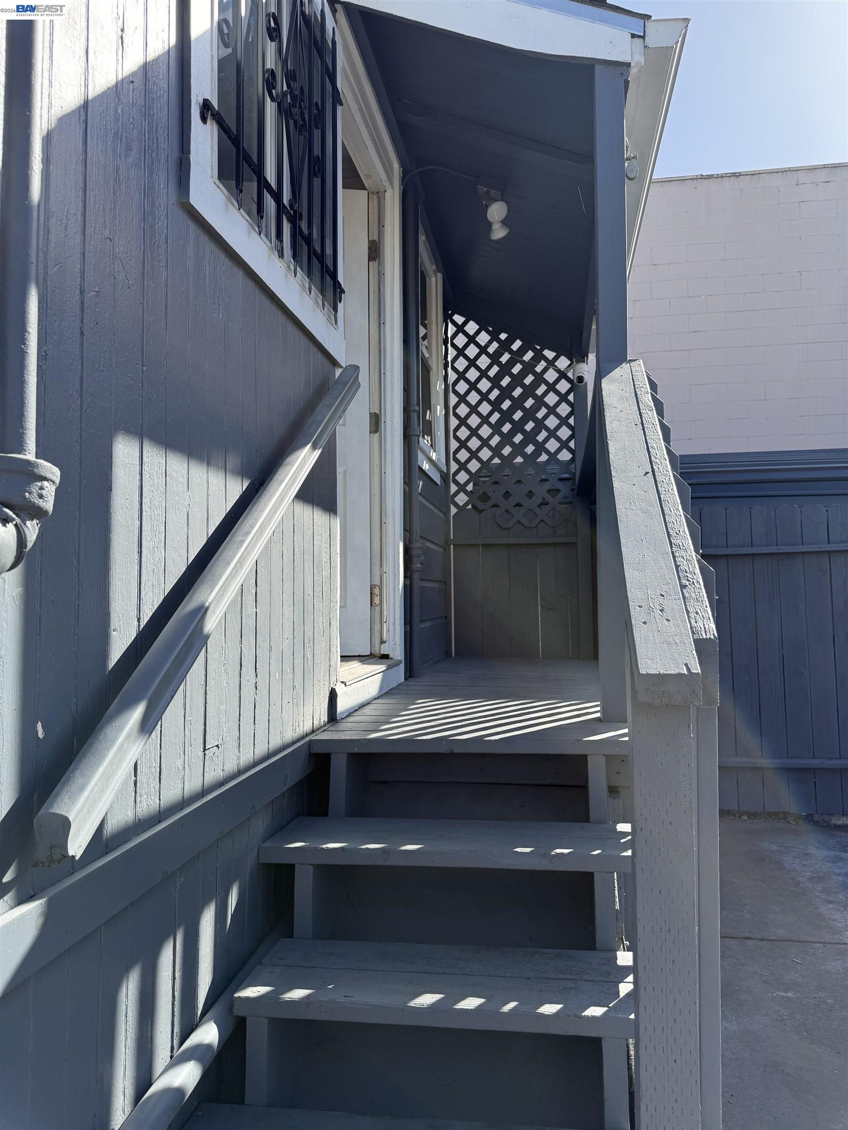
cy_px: 565
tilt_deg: +3.1
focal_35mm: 24
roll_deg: -0.2
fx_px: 784
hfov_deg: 56.8
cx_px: 424
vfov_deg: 71.6
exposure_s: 1/1901
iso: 100
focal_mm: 6.76
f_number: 1.78
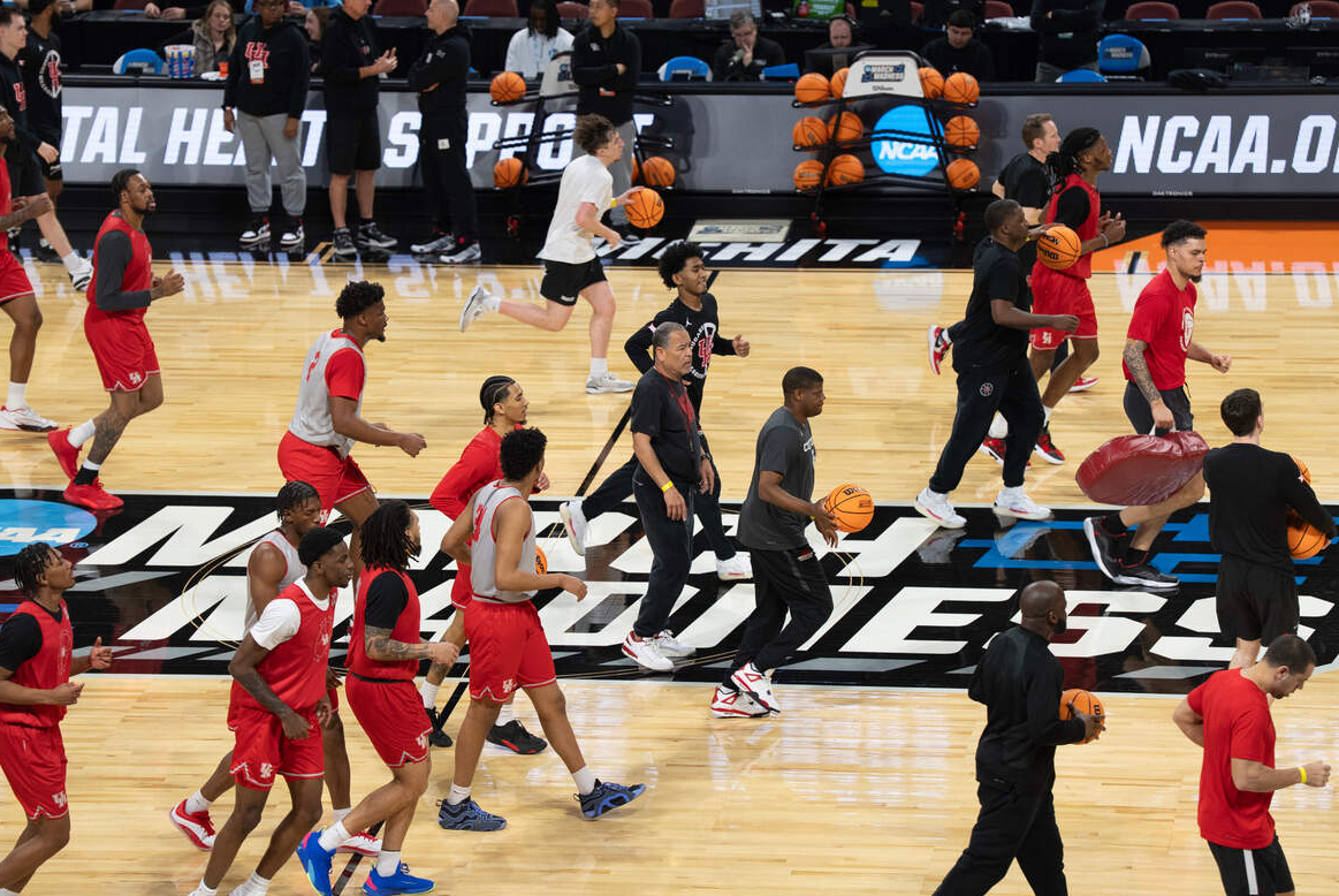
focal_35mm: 164
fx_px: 6106
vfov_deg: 8.4
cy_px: 443
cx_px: 668
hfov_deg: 12.5
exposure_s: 1/800
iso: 1600
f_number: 3.5
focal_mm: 159
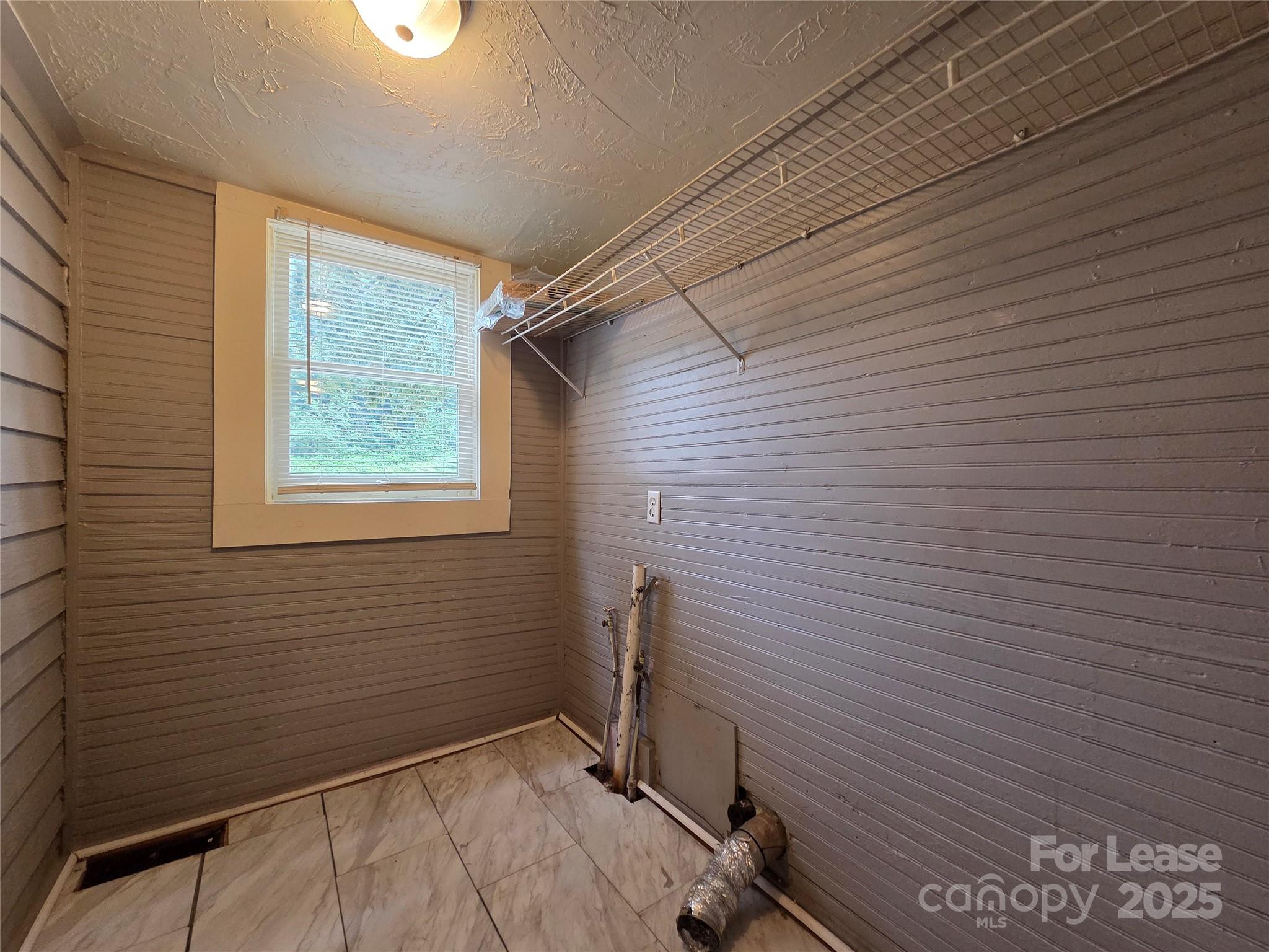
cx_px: 634
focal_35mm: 13
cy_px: 476
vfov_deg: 89.9
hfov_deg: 106.2
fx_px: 477
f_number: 2.2
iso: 250
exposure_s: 1/60
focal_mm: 2.2
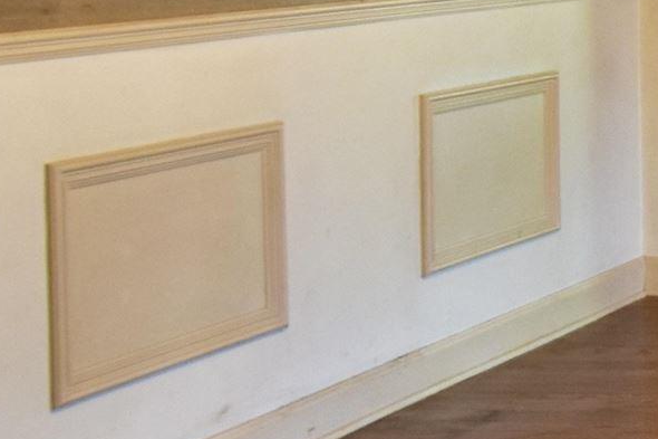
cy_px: -54
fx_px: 1856
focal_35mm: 102
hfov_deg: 15.0
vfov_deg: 13.2
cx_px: 1435
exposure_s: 1/3
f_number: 10
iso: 400
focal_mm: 13
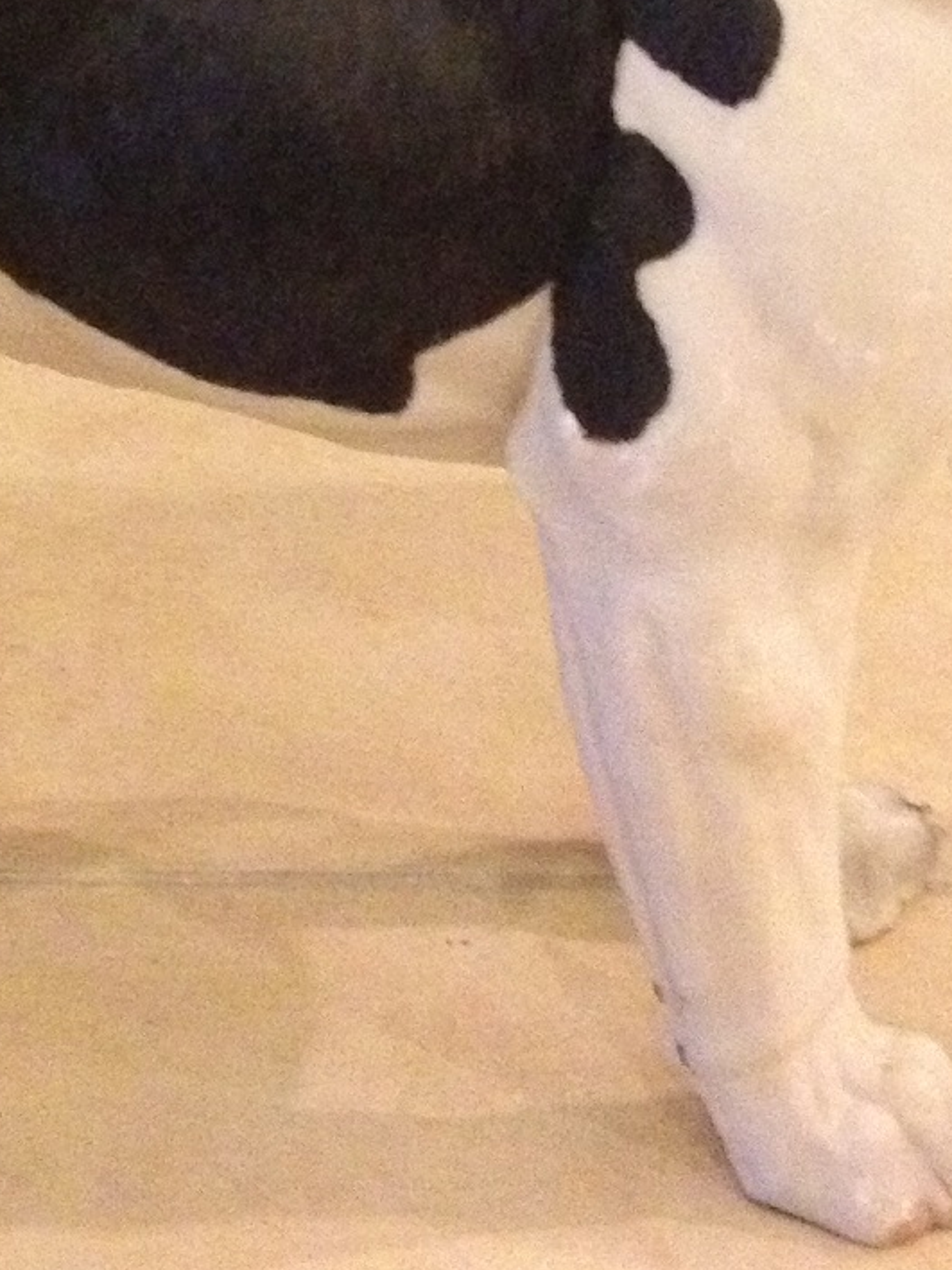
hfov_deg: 13.0
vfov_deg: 16.6
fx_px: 4144
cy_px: -284
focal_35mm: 113
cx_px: 190
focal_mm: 4.28
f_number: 2.4
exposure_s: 1/17
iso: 640
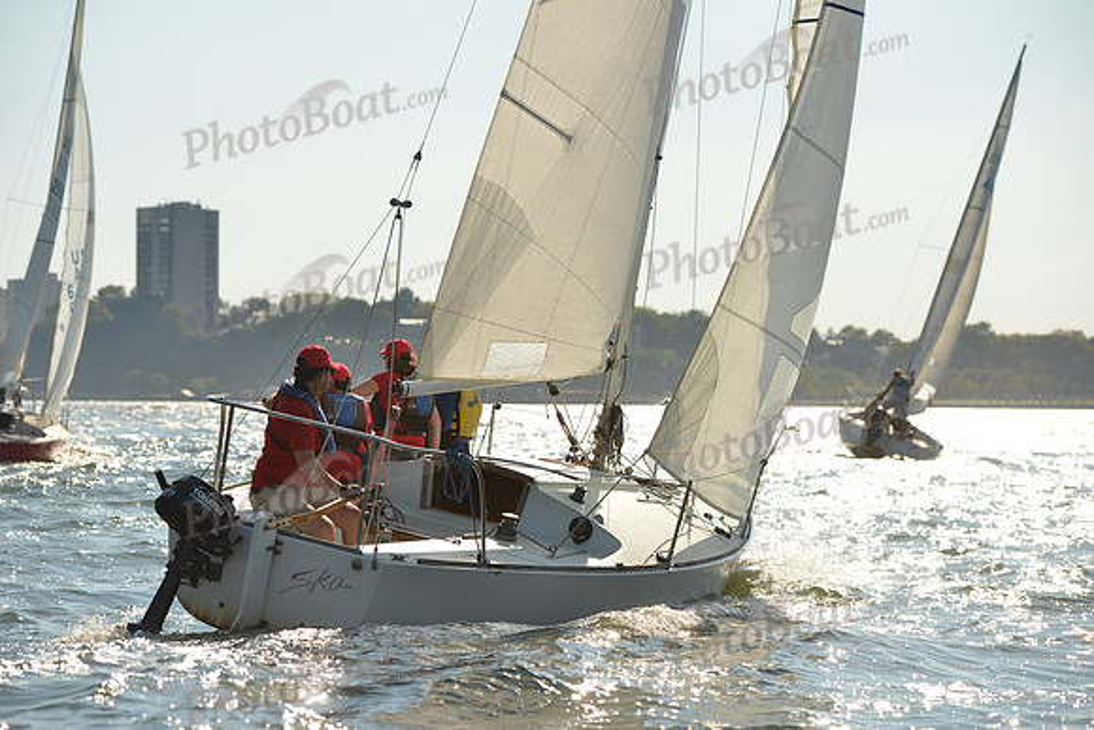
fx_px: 3039
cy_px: 365
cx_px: 547
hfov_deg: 20.4
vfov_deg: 13.7
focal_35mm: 100
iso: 320
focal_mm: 100
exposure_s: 1/1250
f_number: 5.6
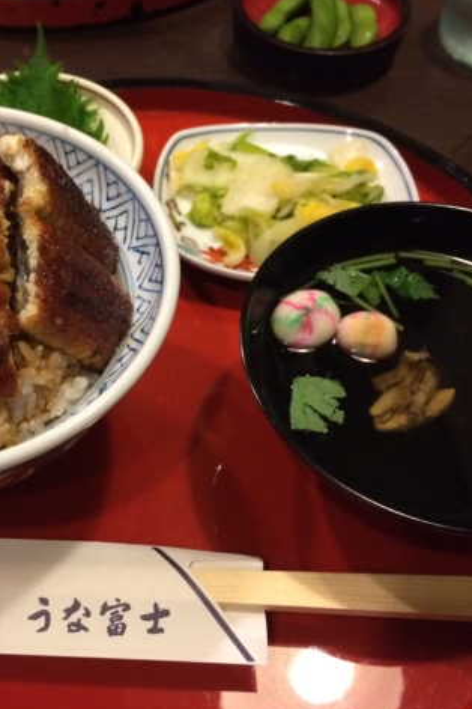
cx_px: 143
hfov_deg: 32.3
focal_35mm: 41
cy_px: 357
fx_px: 806
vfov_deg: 47.4
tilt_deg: -53.9
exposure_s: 1/30
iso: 250
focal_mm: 4.15
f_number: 2.2
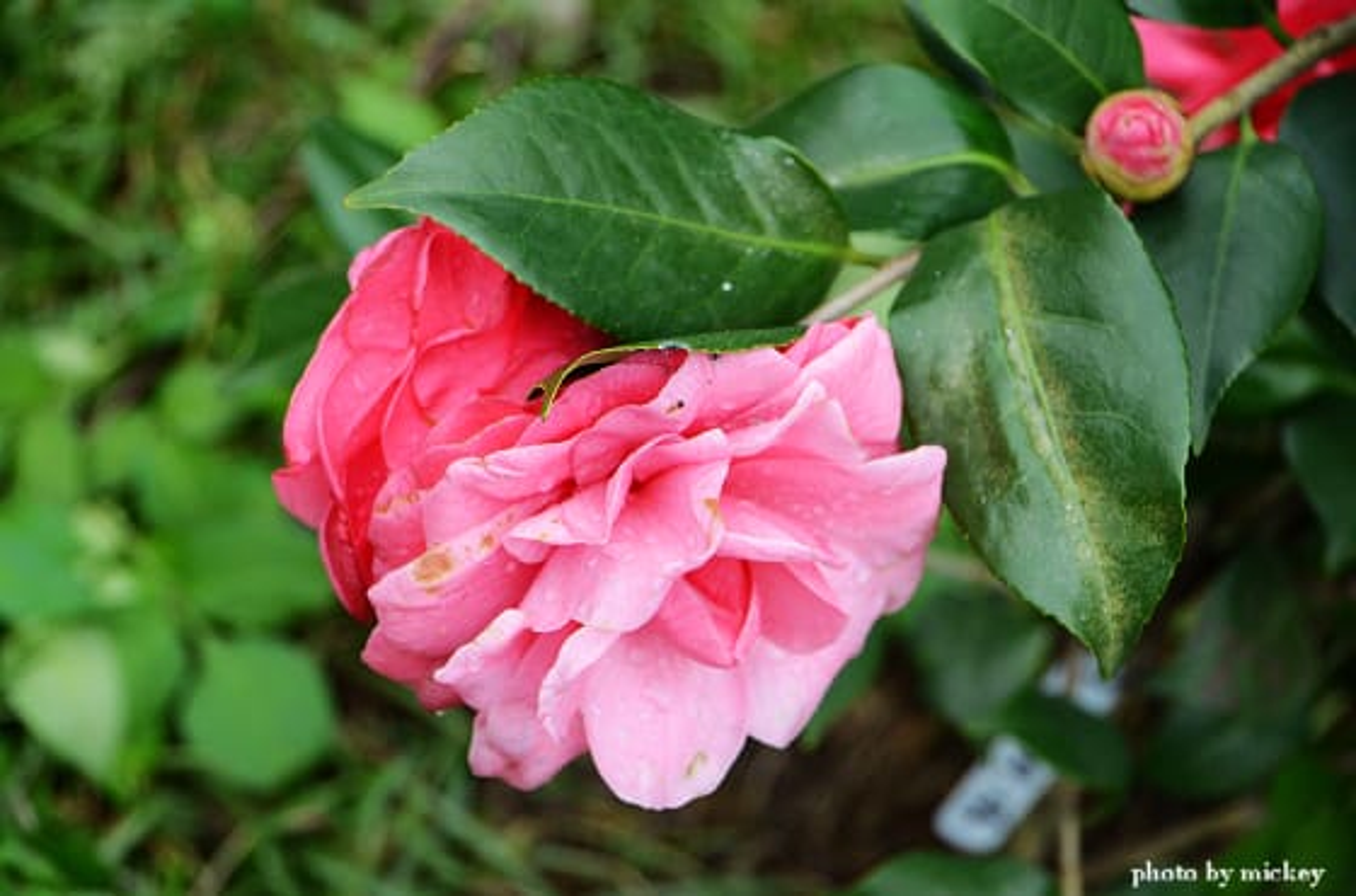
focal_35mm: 150
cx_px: 678
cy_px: 448
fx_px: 5634
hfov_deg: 13.7
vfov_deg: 9.1
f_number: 5.6
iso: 800
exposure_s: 1/160
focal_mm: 100
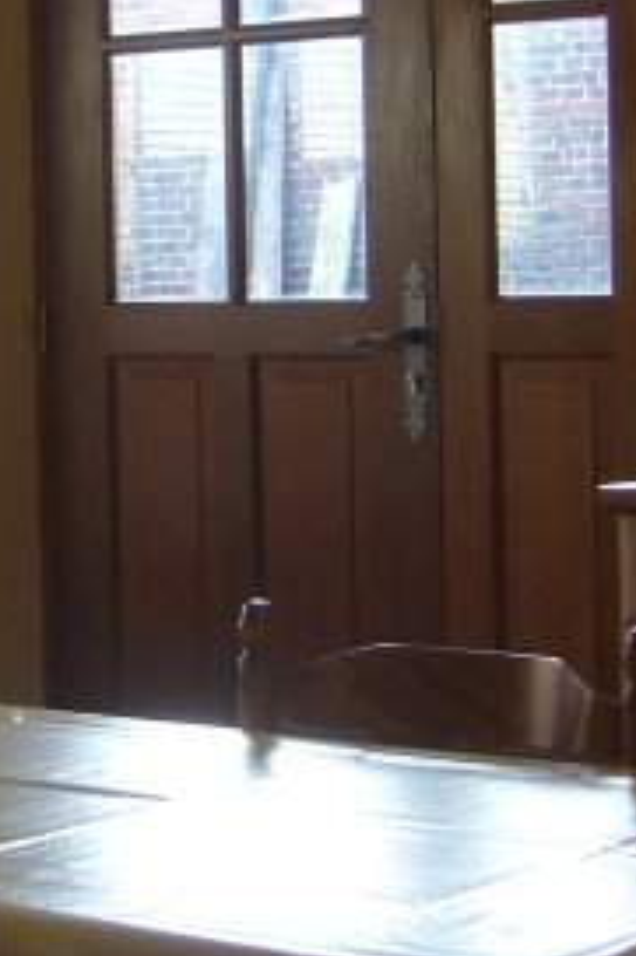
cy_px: 253
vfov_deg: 19.0
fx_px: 2839
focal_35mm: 107
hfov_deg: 12.6
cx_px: -67
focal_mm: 5.8
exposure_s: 1/25
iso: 80
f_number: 2.8
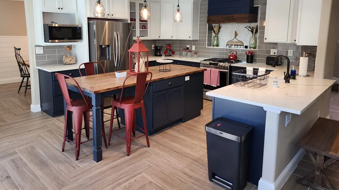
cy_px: 66
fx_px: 234
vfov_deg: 43.9
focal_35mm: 26
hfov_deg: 71.9
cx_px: 167
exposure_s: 1/120
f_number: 1.8
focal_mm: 6.4
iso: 160
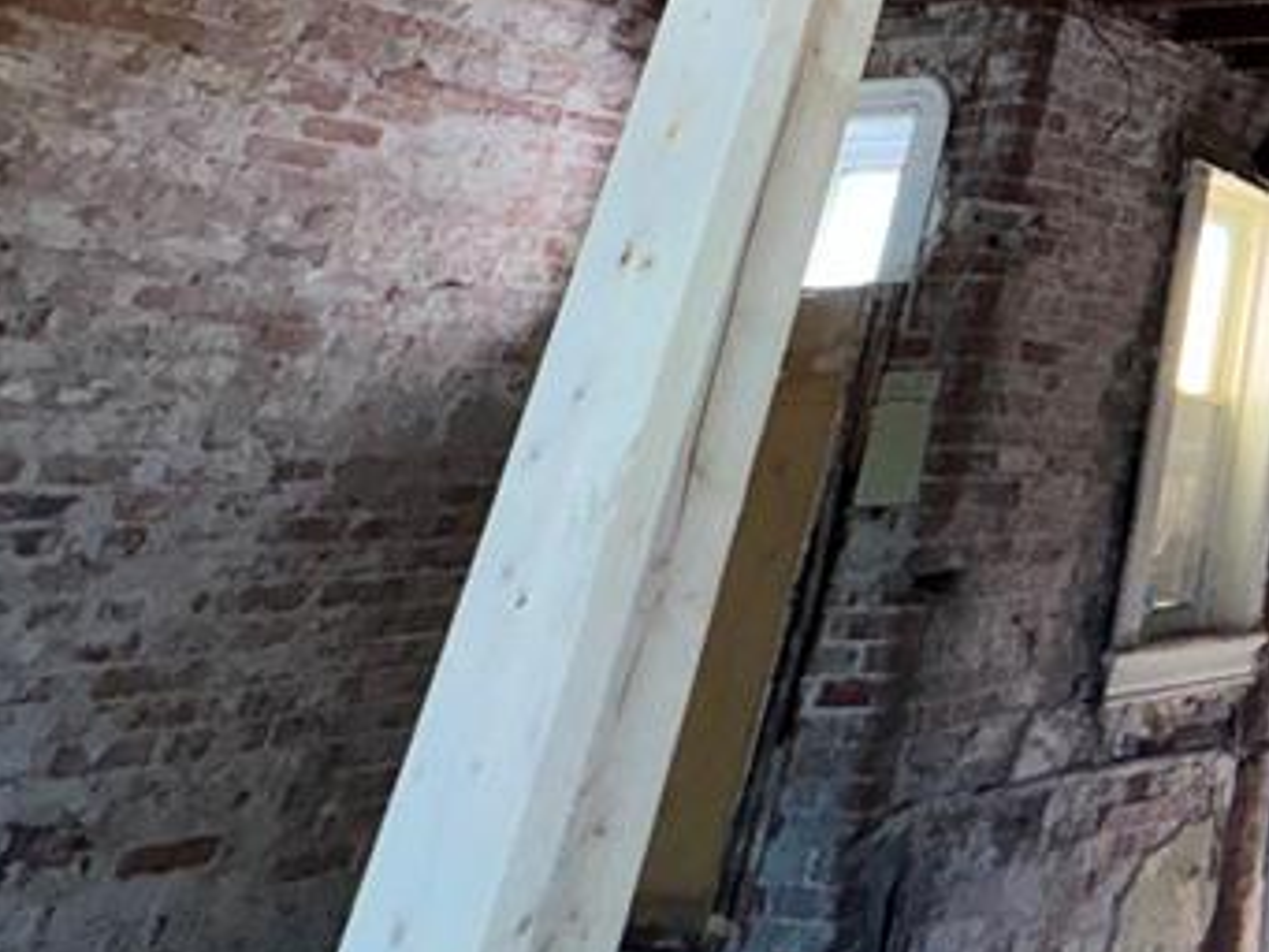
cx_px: 1753
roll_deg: +0.6
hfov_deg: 31.3
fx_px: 1540
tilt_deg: +31.2
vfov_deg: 26.3
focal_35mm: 42
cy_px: -428
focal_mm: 2.22
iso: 160
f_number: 2.2
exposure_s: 1/89
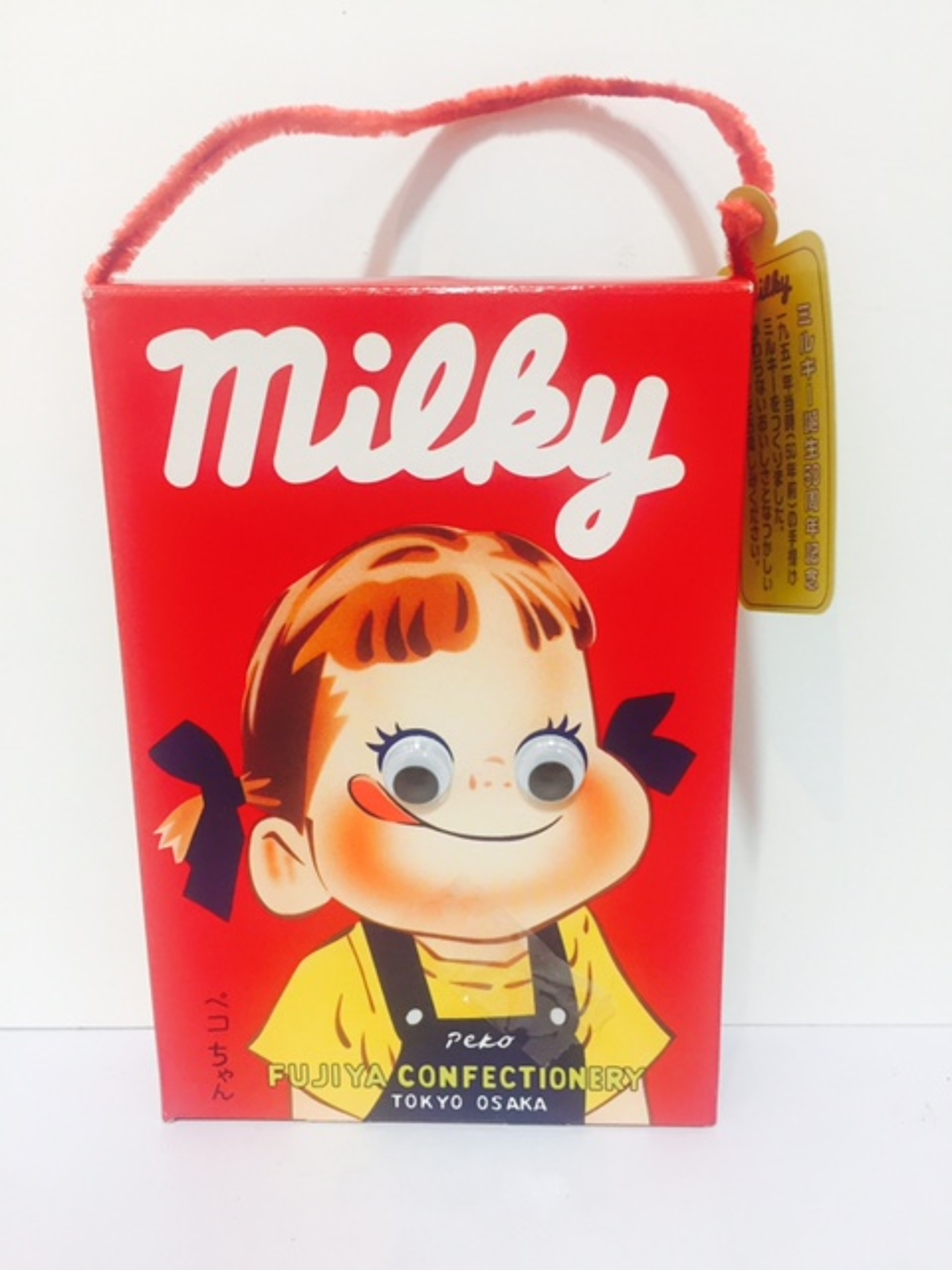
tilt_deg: -9.6
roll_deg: +0.4
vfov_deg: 61.7
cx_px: 476
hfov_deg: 48.2
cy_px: 635
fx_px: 1063
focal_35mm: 29
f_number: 2.2
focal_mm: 4.15
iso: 100
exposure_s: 1/33
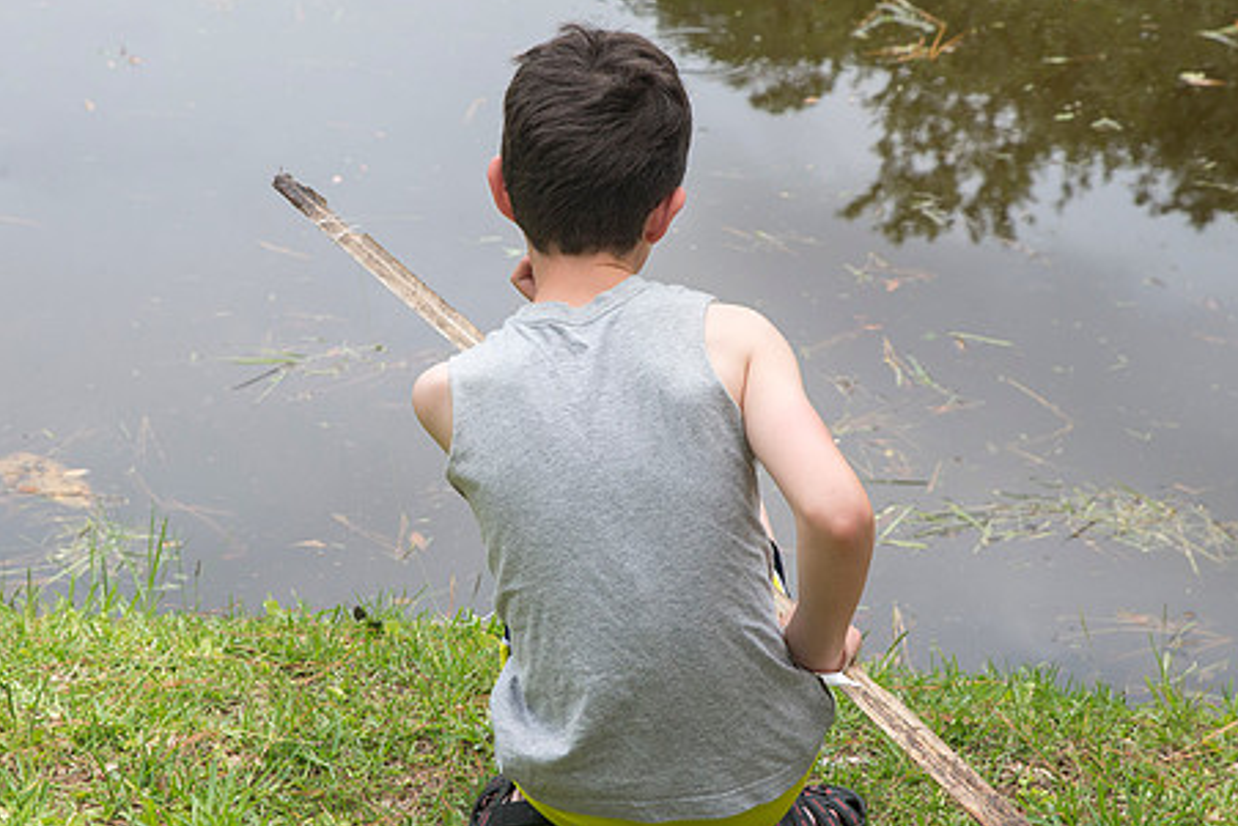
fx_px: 3096
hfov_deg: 22.6
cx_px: 464
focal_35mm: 90
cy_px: 432
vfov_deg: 15.2
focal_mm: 70
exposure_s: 1/1250
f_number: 9
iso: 1250
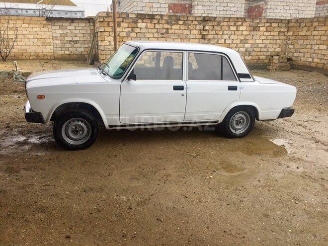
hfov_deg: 61.7
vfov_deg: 48.2
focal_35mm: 29
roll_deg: -1.9
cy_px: 123
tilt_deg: -16.1
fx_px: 275
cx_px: 164
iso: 32
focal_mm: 4.15
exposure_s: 1/439
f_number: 2.2
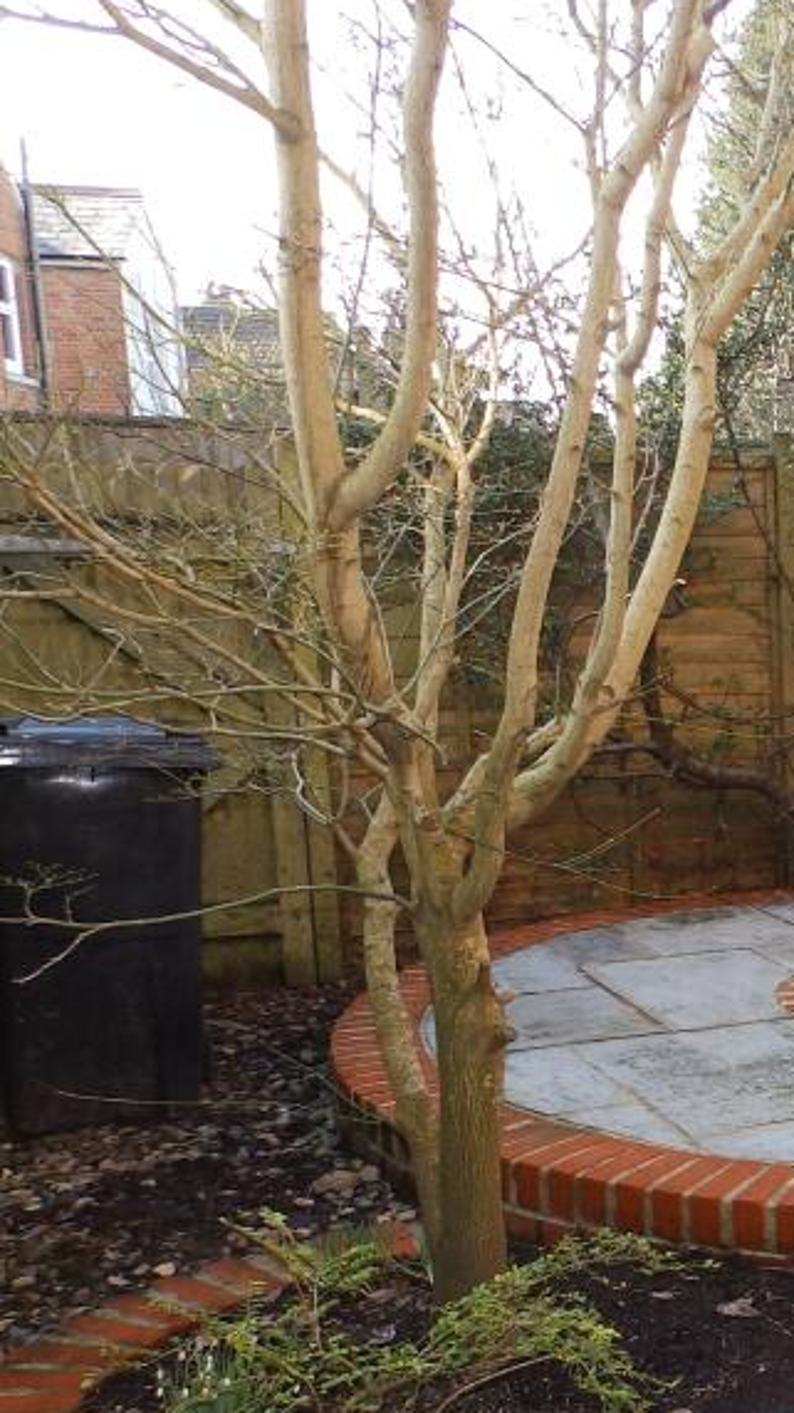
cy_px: 923
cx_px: 1029
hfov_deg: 24.3
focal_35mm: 43
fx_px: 1610
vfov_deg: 46.7
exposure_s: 1/80
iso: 80
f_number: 3.4
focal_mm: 4
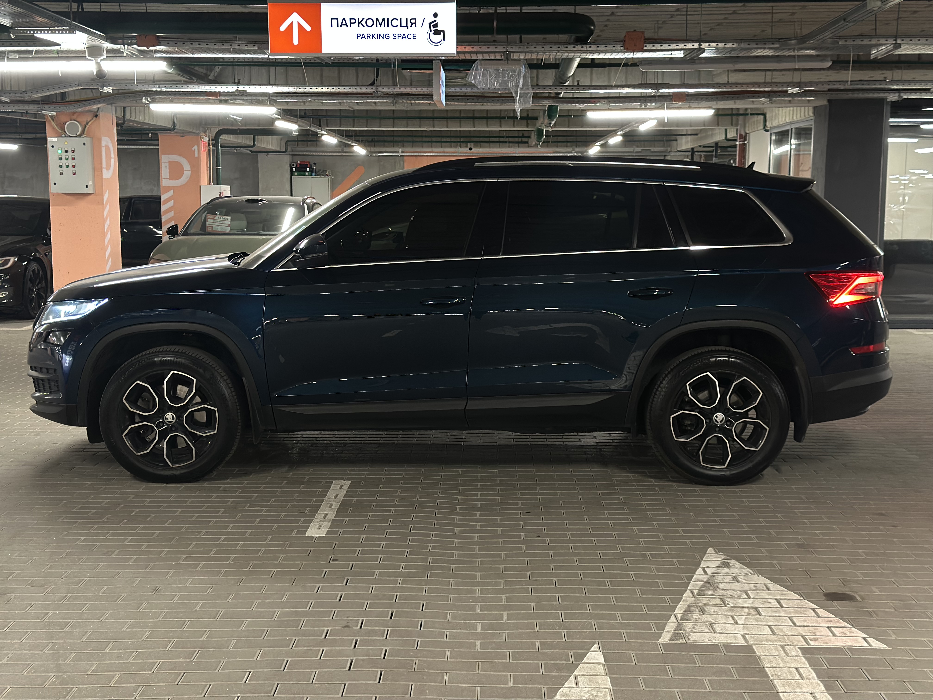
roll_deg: -0.2
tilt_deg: -6.9
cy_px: 350
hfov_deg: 39.7
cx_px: 466
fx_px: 1294
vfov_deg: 30.3
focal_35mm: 48
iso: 500
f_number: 1.78
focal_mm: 6.86
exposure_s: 1/33
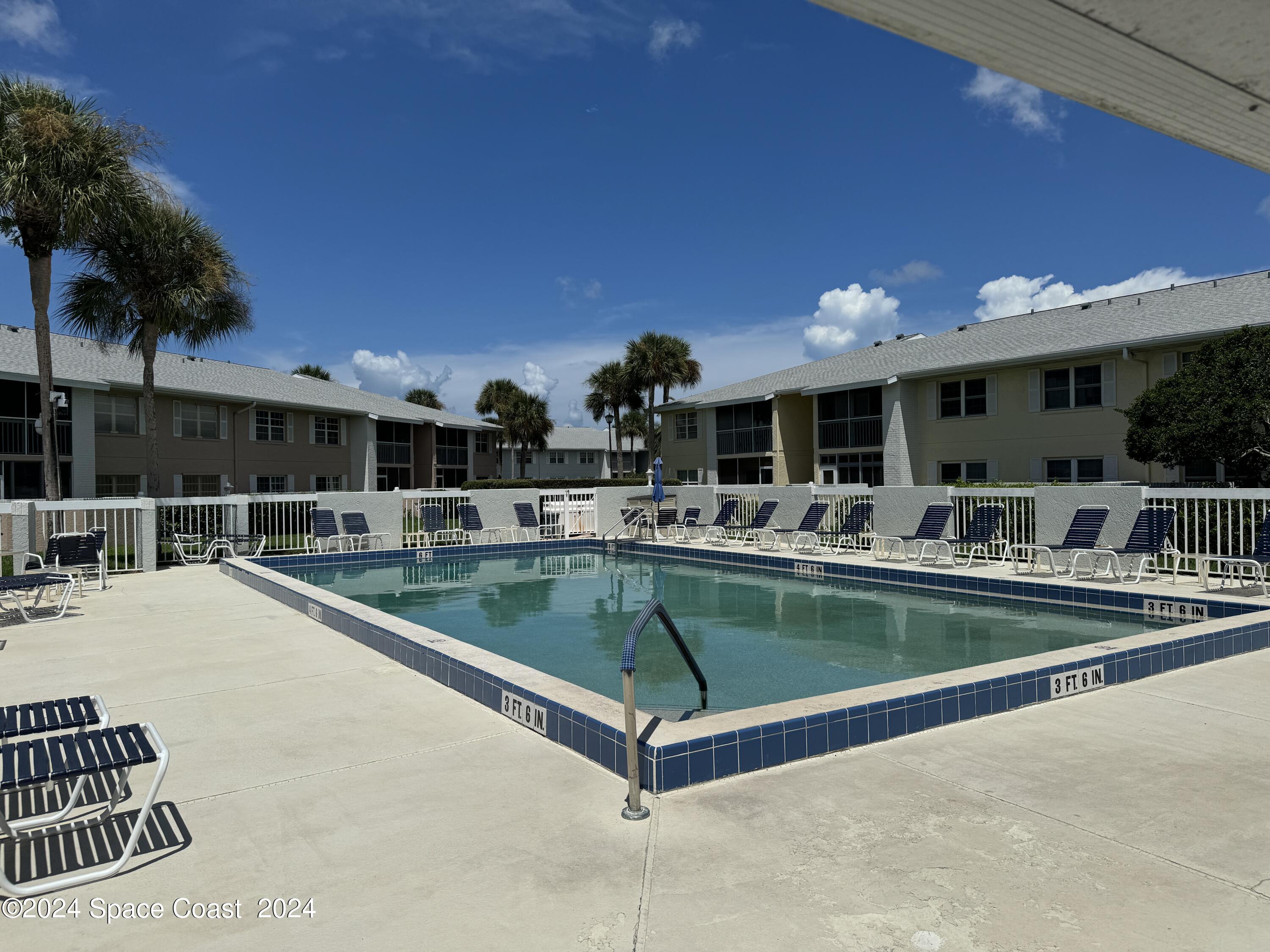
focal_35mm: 24
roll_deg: +0.0
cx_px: 635
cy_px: 476
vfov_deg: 56.8
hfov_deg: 71.6
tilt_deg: +0.3
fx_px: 881
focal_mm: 6.76
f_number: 1.78
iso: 80
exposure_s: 1/15152
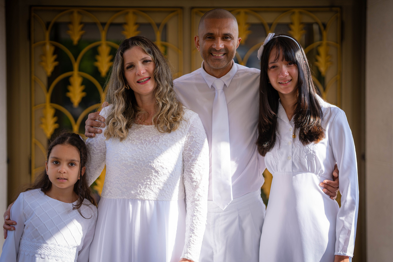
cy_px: 131
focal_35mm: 86
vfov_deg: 15.8
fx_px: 942
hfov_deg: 23.6
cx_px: 196
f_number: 1.8
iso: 100
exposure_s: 1/2500
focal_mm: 85
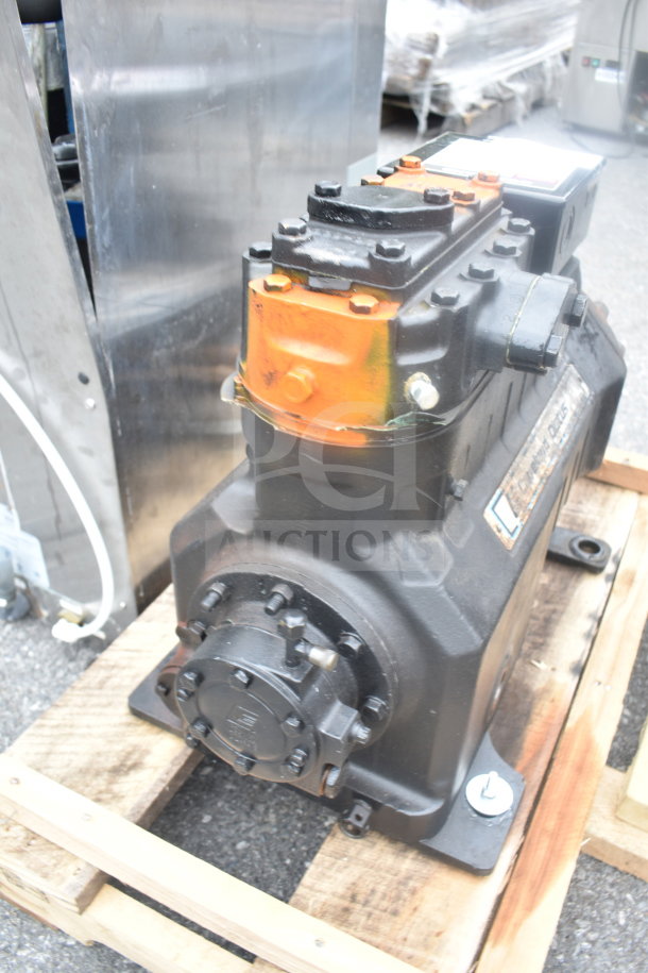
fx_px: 810
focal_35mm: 30
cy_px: 486
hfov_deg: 43.6
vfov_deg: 61.9
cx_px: 324
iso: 200
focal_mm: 20
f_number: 4
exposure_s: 1/60
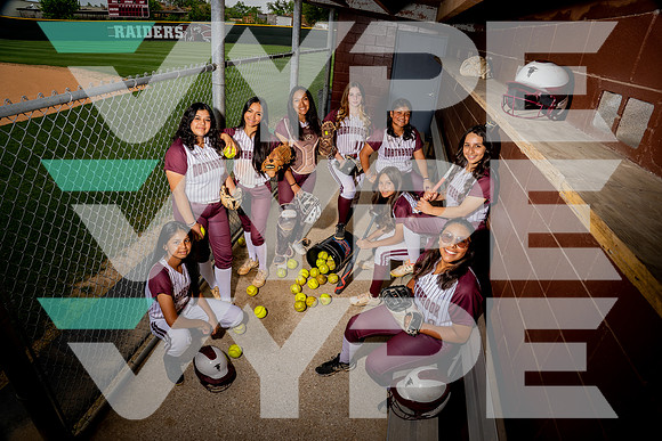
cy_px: 220
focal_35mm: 20
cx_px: 331
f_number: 13
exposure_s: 1/250
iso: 200
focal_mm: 20
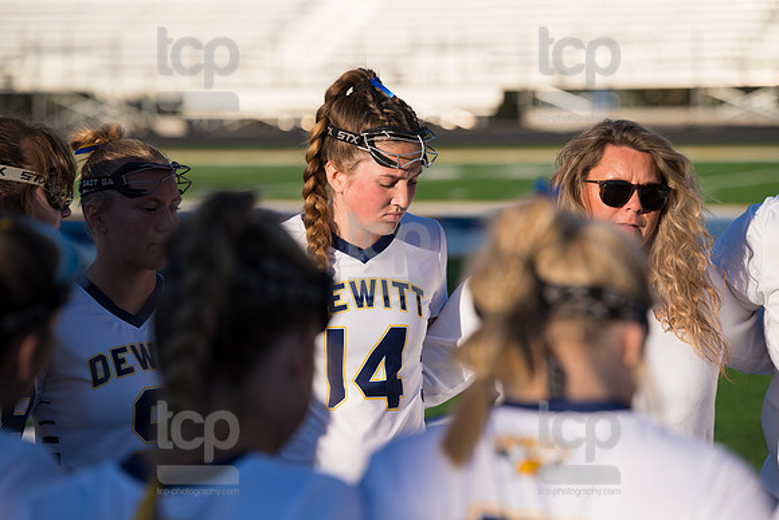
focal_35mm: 200
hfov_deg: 10.3
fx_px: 4329
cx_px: 390
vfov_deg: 6.9
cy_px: 260
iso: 250
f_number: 5.6
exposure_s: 1/1250
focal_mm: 200
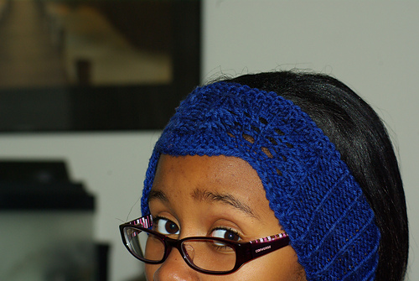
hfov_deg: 17.0
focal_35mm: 120
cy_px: 140
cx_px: 210
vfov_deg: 11.5
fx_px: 1399
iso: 400
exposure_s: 1/90
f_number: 8
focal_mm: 80
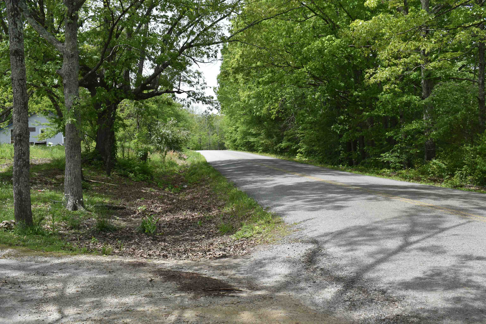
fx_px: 506
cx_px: 243
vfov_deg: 35.5
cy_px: 162
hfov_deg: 51.3
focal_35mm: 38
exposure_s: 1/250
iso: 180
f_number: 8
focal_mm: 25
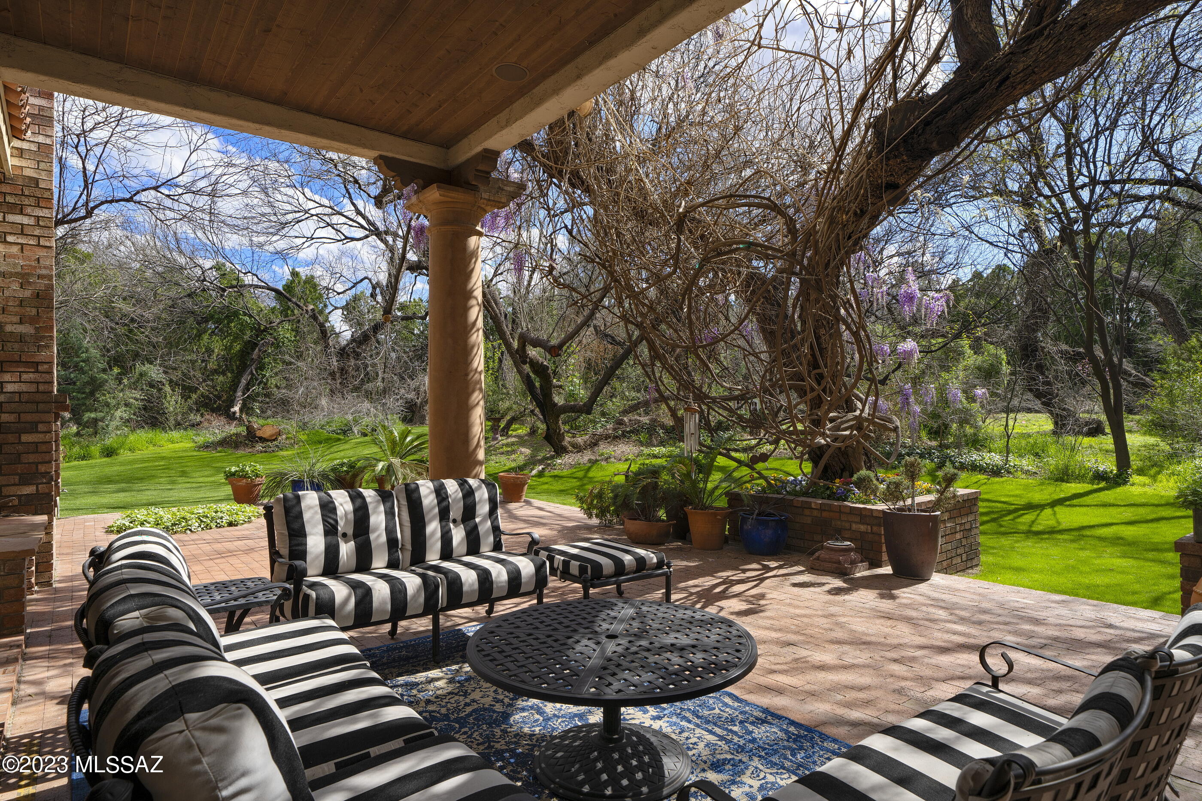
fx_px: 634
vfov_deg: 64.5
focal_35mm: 19
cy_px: 400
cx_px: 601
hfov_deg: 86.9
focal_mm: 19
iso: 100
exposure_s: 1/100
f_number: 11
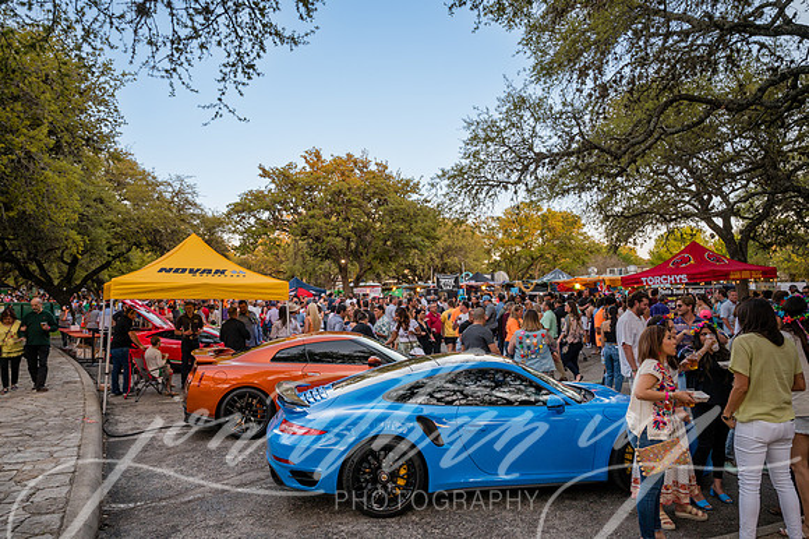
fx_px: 573
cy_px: 270
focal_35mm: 26
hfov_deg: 70.5
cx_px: 404
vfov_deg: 50.4
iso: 400
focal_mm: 25.5
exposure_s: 1/250
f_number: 4
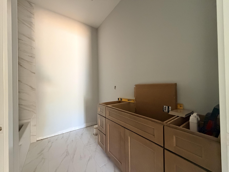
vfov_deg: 85.7
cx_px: 114
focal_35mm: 14
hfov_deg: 102.1
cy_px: 86
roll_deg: +1.4
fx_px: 93
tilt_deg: +0.6
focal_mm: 2.22
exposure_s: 1/60
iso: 800
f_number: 2.2
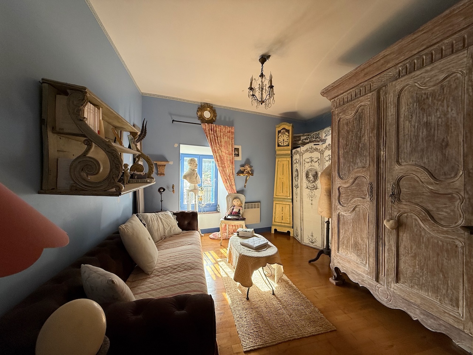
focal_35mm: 14
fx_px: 191
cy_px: 178
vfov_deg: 85.7
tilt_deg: -1.3
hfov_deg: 102.1
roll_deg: -0.7
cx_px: 236
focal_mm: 2.22
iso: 80
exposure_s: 1/99
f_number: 2.2
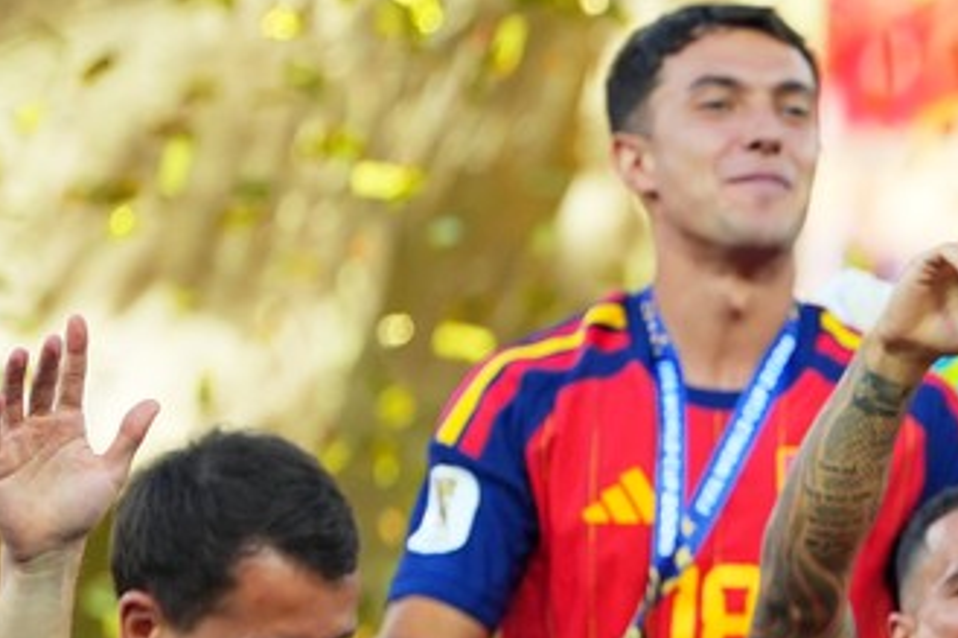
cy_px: 996
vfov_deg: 1.8
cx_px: 2006
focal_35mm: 750
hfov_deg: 2.7
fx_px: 19947
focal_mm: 137
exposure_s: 1/3200
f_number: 2
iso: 320
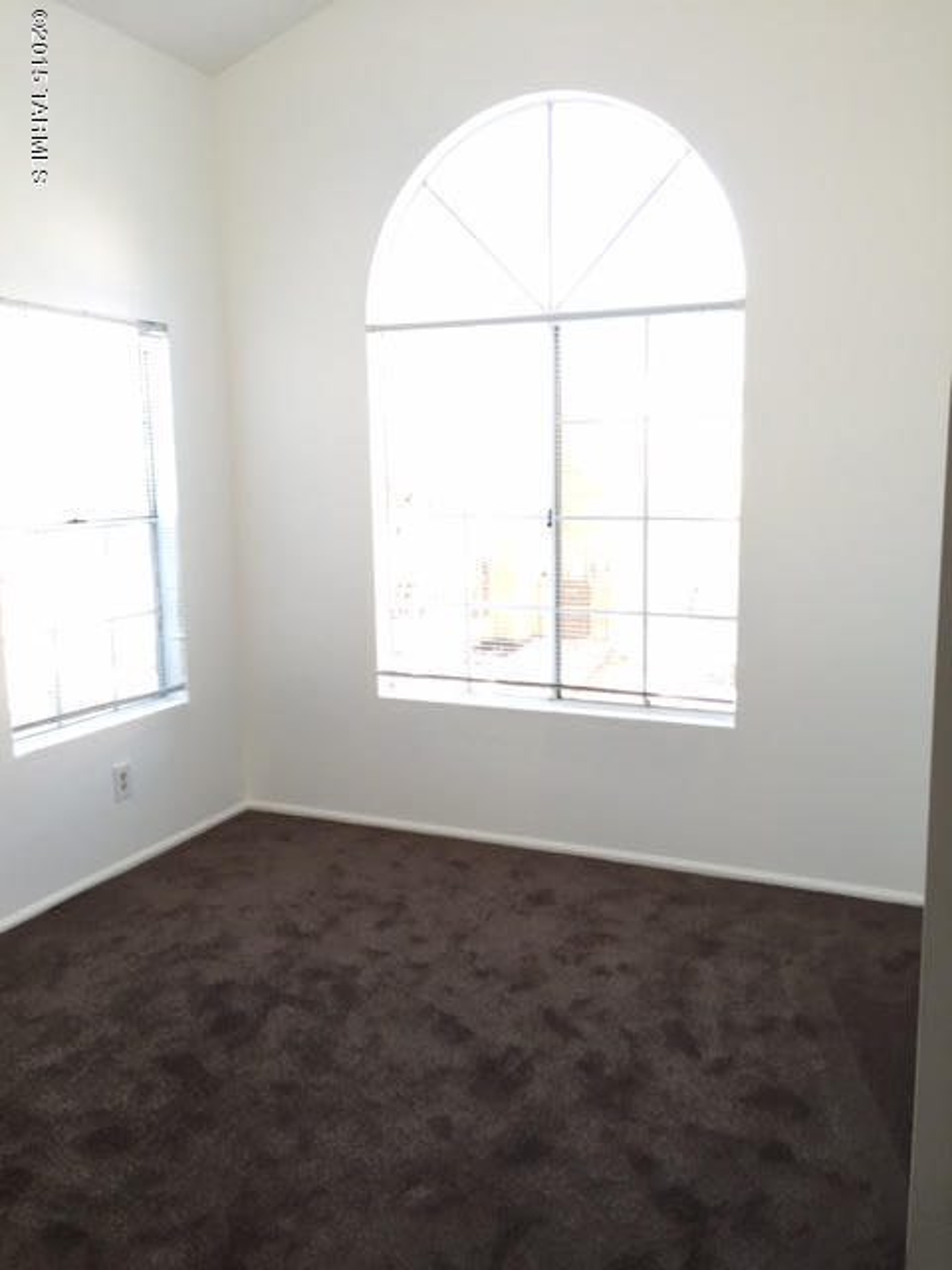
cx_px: 476
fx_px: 1063
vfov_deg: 61.7
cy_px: 635
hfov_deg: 48.2
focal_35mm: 29
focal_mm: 4.15
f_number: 2.2
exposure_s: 1/30
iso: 32
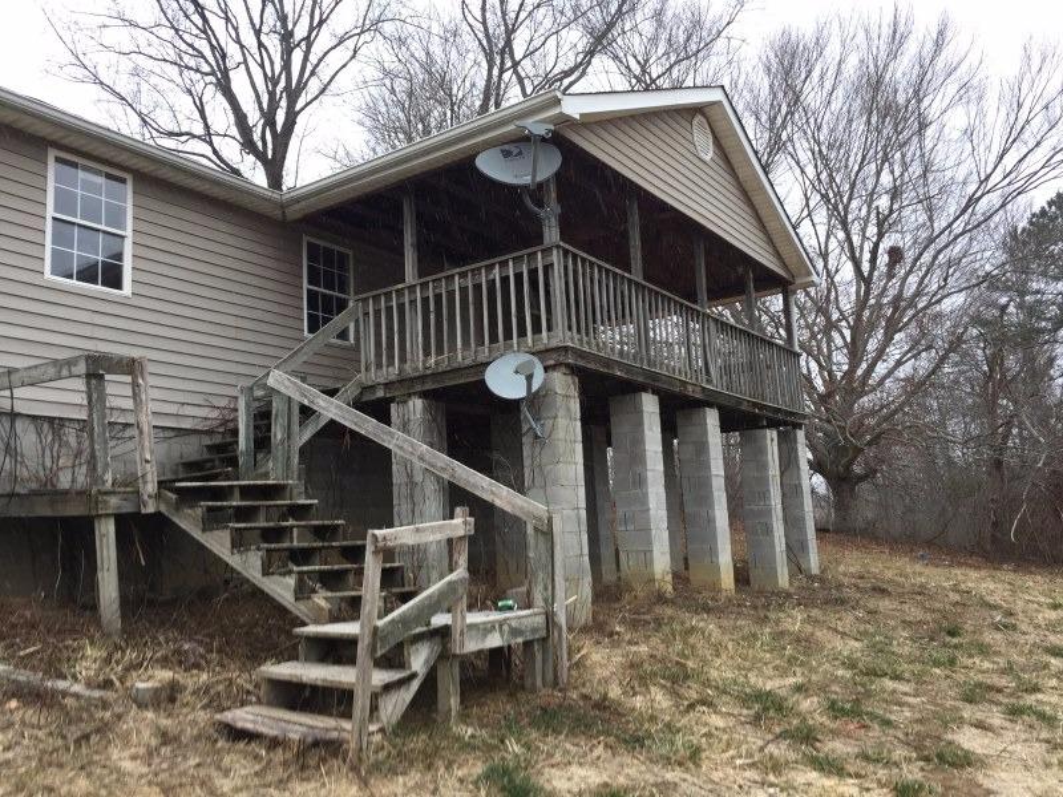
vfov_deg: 48.2
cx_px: 532
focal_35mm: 29
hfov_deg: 61.7
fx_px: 891
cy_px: 398
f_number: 2.2
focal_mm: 4.15
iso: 40
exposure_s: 1/60
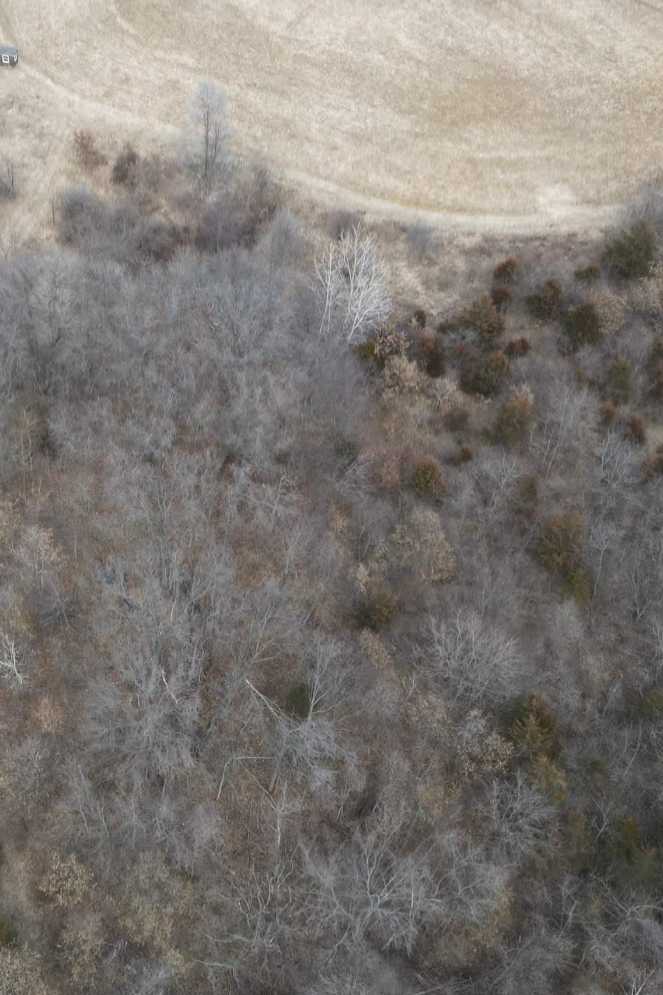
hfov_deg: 29.0
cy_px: 343
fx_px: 1243
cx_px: 111
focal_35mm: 45
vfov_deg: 43.1
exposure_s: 1/250
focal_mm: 6.72
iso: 100
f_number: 1.7
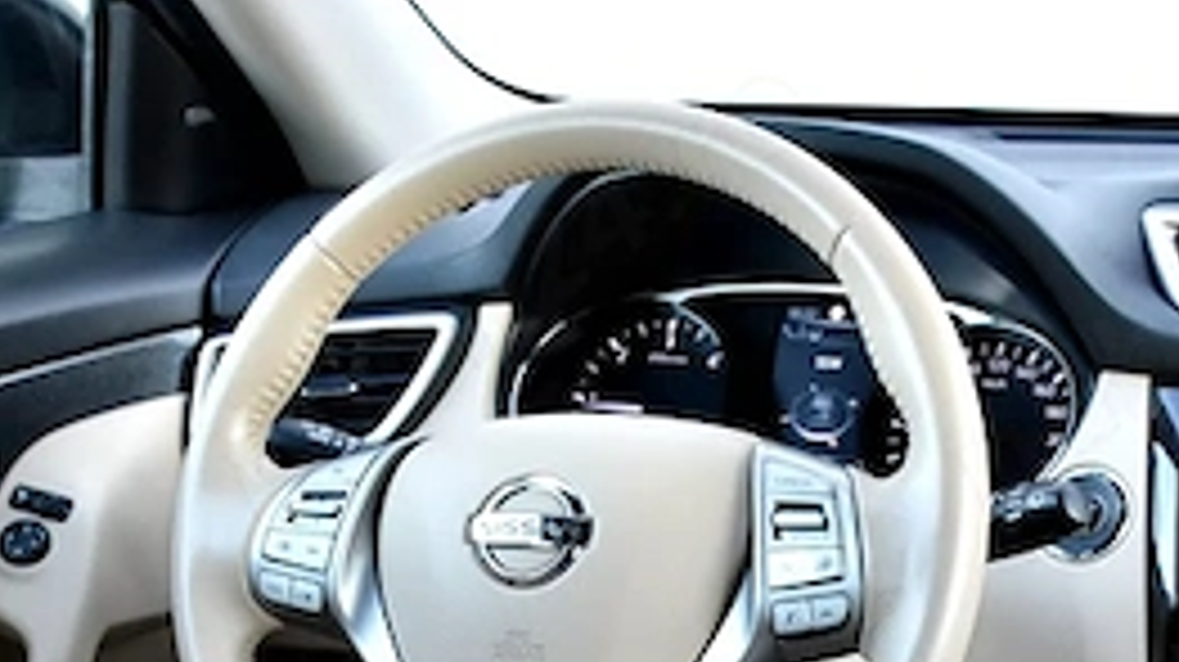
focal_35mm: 72
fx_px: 2250
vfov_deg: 15.8
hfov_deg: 29.4
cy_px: 896
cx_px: 626
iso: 800
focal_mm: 20
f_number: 5
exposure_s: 1/100
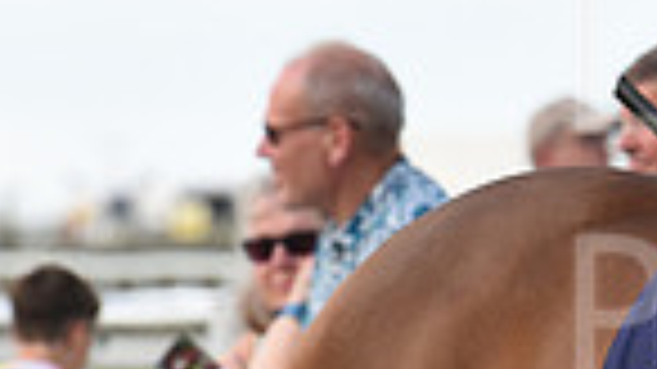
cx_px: 1156
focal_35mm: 835
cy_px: 101
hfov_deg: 2.6
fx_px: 14541
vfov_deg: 1.5
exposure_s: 1/640
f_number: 5.6
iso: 800
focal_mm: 200
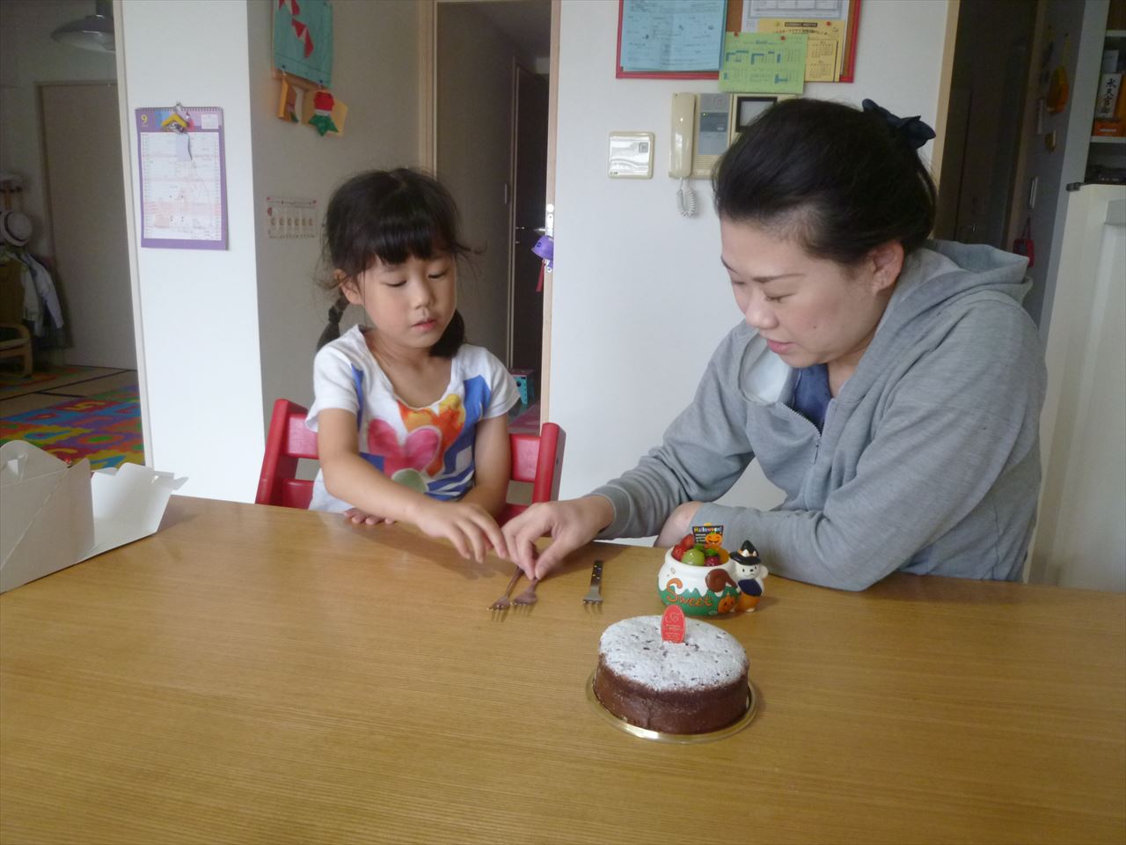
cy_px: 422
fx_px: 813
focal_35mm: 25
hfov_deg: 69.4
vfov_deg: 54.9
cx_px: 563
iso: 250
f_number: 2.8
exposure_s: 1/30
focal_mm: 4.5
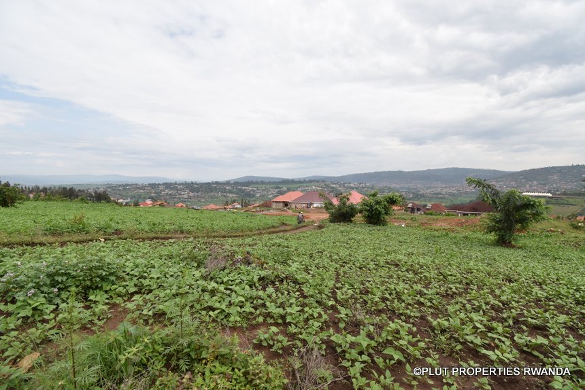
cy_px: 195
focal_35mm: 15
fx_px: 244
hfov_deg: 100.4
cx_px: 292
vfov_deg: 77.4
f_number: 8
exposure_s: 1/160
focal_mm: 10
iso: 100
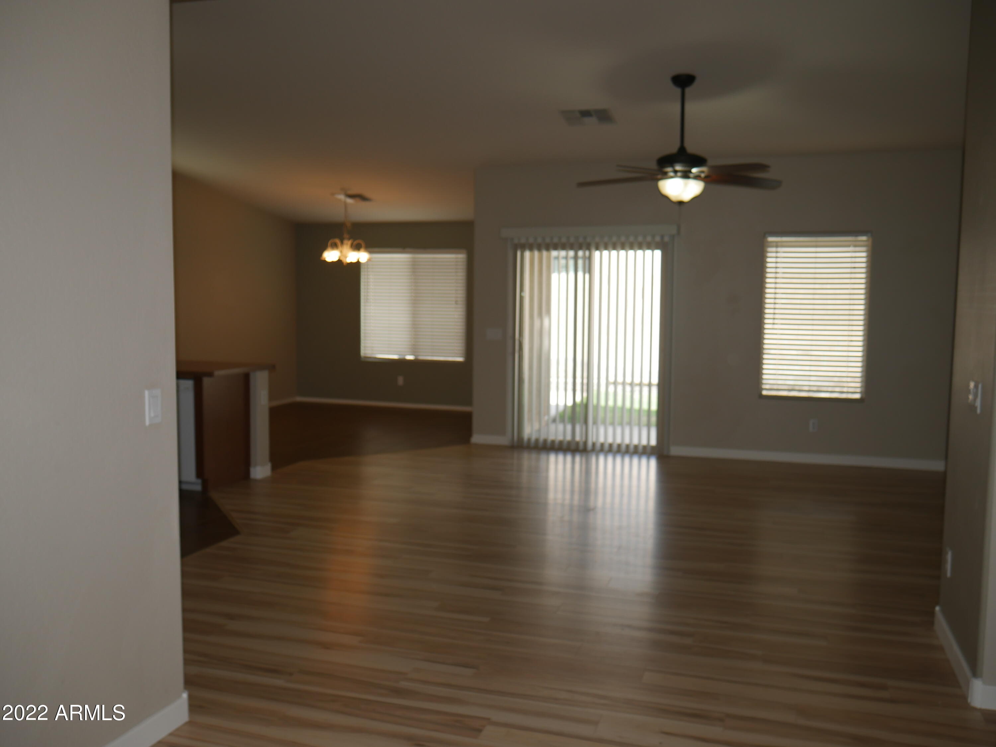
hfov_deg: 59.9
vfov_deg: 46.8
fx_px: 863
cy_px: 374
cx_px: 498
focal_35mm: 30
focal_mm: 15
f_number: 3.6
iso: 200
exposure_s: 1/100
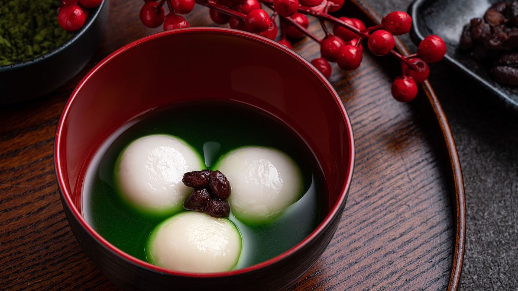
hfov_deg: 9.5
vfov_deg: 5.3
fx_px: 3132
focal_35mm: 228
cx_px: 259
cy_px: 162
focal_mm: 217
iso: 100
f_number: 11
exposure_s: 1/125
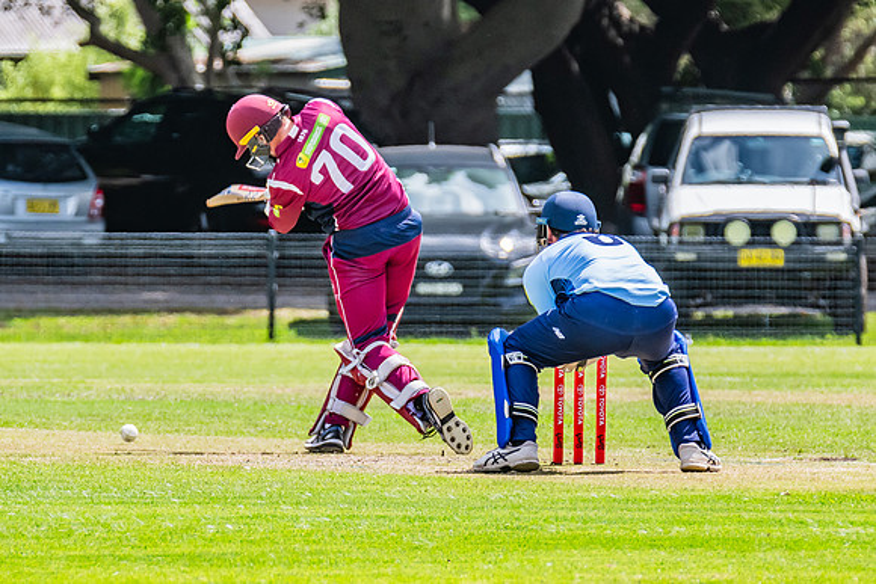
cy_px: 273
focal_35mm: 715
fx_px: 17392
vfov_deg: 1.9
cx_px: 298
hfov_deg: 2.9
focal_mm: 410
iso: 800
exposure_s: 1/1250
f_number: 9
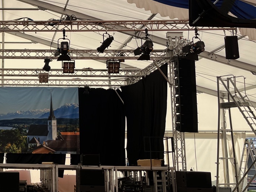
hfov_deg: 29.0
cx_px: -7
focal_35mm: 62
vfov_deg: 23.6
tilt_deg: +11.5
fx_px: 458
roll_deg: -0.6
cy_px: 71
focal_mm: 5.1
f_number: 1.6
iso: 50
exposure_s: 1/935
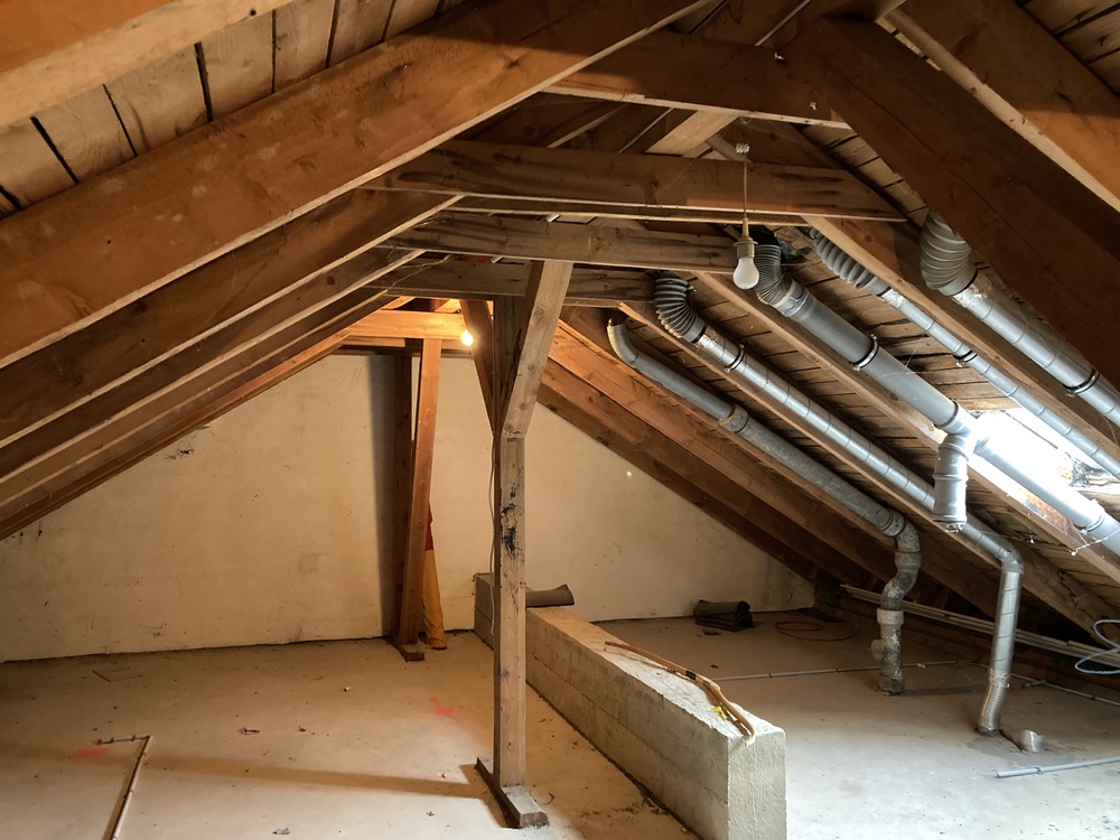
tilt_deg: +2.8
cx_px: 560
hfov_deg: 63.4
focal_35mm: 28
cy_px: 420
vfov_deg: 49.7
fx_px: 906
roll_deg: -0.3
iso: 640
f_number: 1.8
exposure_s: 1/25
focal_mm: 3.99
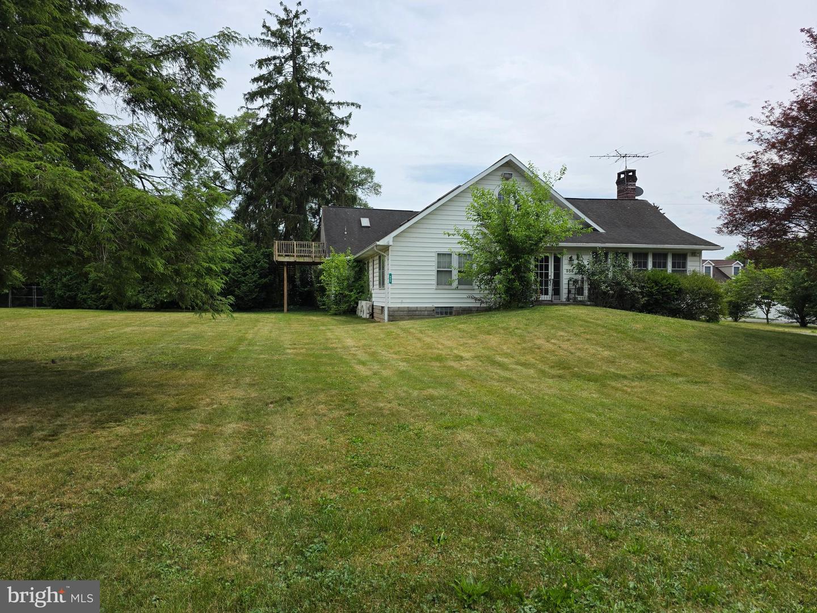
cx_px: 408
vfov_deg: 58.9
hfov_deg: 73.9
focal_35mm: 23
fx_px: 543
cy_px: 306
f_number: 1.7
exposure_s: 1/6574
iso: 80
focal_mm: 6.3
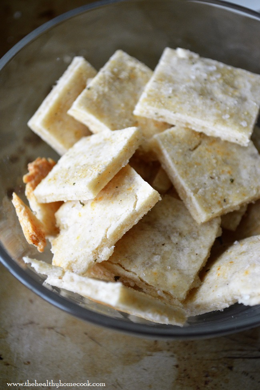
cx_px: 130
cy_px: 195
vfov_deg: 29.3
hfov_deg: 19.7
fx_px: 749
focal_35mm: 69
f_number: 5.3
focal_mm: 46
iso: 800
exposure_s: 1/30
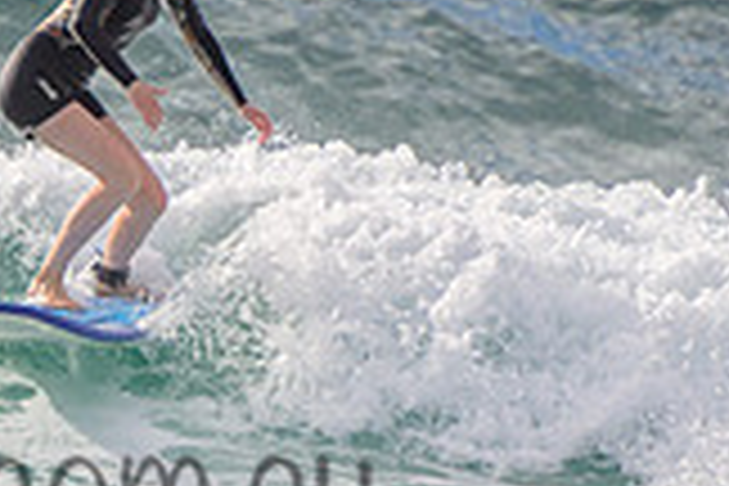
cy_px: 401
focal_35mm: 1966
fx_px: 39808
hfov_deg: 1.0
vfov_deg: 0.7
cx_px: 74
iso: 180
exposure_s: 1/2000
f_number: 5.6
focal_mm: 400
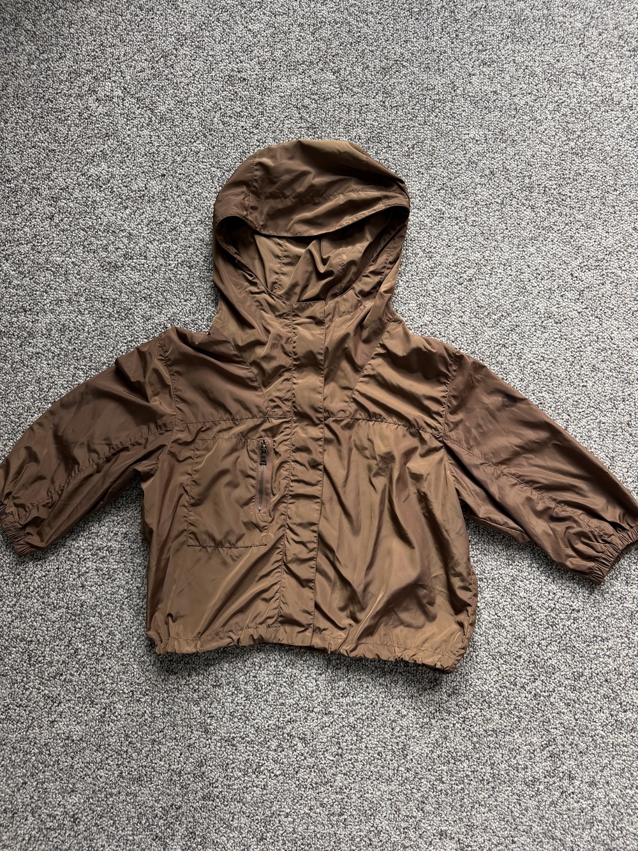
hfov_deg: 56.8
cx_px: 319
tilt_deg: -84.9
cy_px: 426
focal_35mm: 24
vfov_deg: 71.6
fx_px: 590
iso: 160
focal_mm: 6.76
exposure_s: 1/121
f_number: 1.78
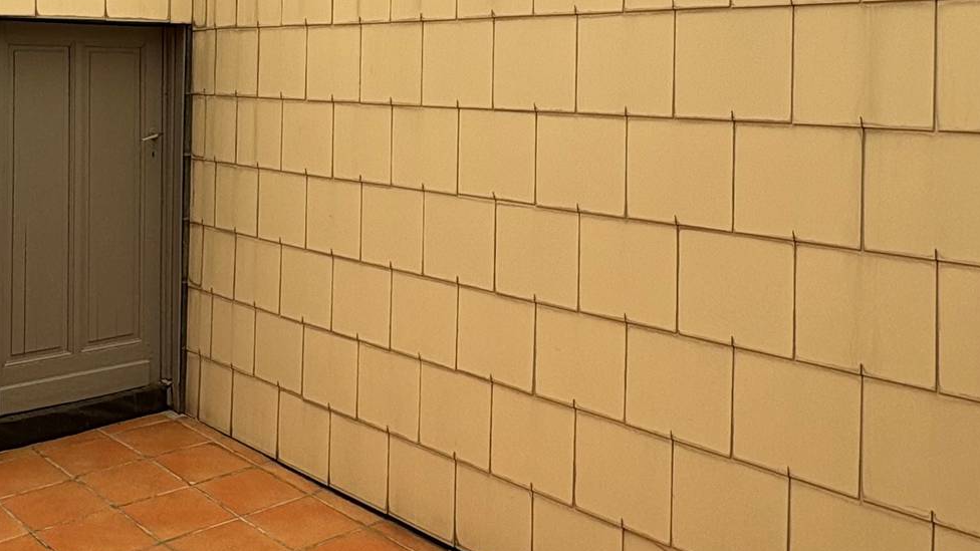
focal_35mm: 40
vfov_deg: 28.6
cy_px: 64
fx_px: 1039
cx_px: 302
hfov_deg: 49.3
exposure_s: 1/388
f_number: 2.2
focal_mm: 2.22
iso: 50
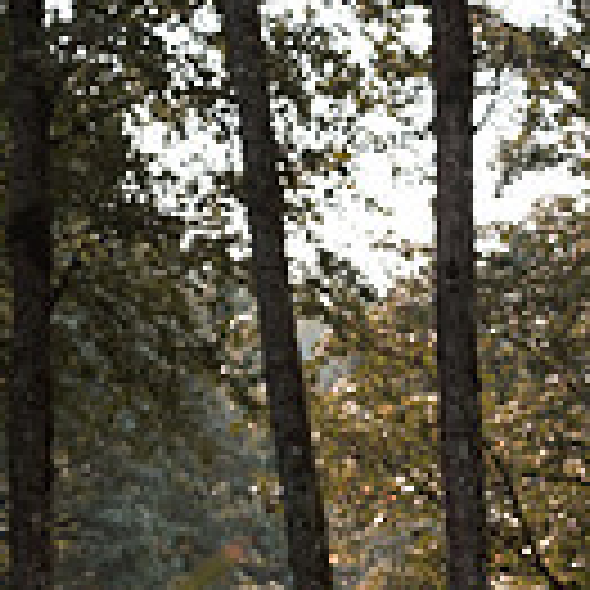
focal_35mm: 161
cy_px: 842
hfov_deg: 10.8
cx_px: 68
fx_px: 3105
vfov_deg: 10.5
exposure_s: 1/1000
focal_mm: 55
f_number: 2.8
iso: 160
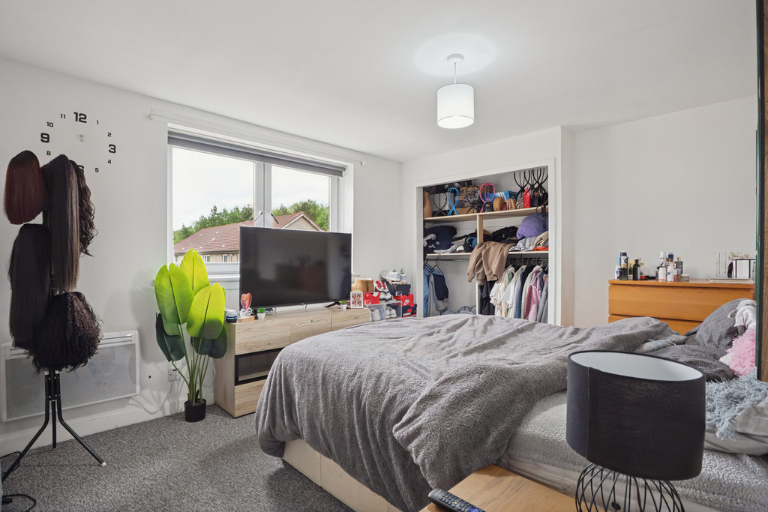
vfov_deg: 72.1
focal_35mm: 16
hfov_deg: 95.0
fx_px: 352
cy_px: 256
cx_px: 384
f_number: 5.6
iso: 200
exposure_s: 1/25
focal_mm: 11
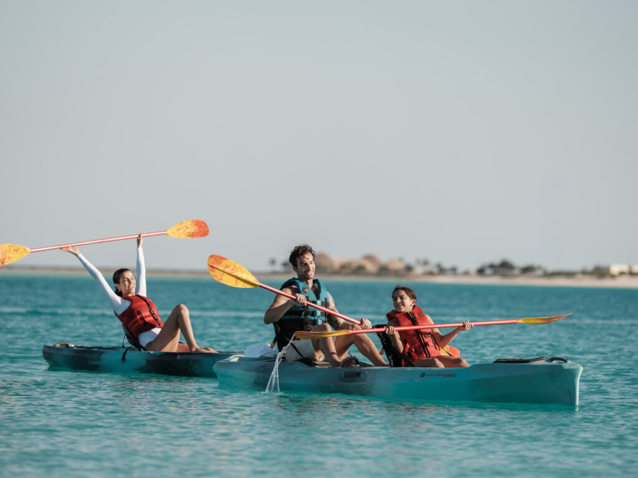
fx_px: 3649
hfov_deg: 10.0
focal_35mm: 198
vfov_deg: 7.5
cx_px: 319
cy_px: 239
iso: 100
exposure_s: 1/1000
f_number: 4.5
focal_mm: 250
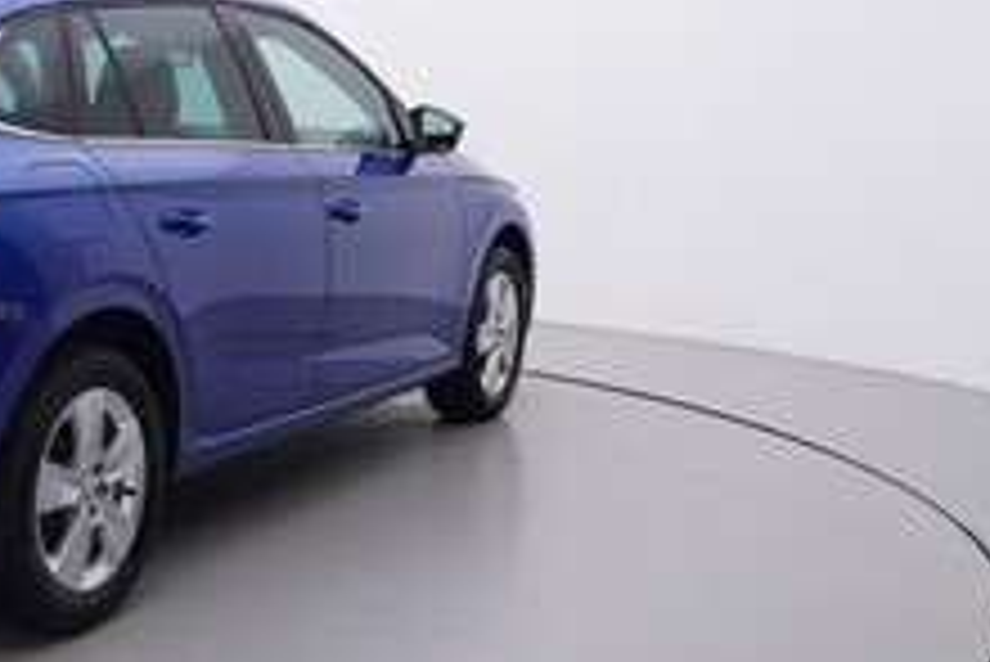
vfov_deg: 24.1
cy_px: 317
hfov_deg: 32.7
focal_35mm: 56
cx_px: 11
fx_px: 1548
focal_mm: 15
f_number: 5
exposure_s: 1/80
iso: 200
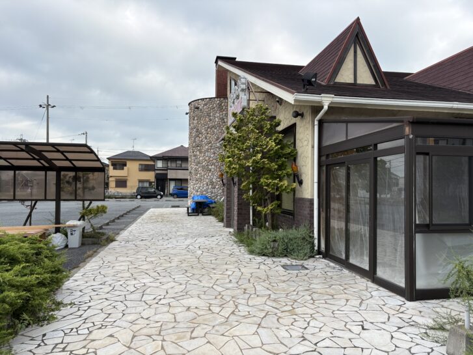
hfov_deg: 67.3
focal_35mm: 26
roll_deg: -0.2
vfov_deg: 53.0
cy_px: 178
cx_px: 236
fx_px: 355
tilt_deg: +2.2
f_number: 1.6
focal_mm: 5.96
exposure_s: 1/987
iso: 50
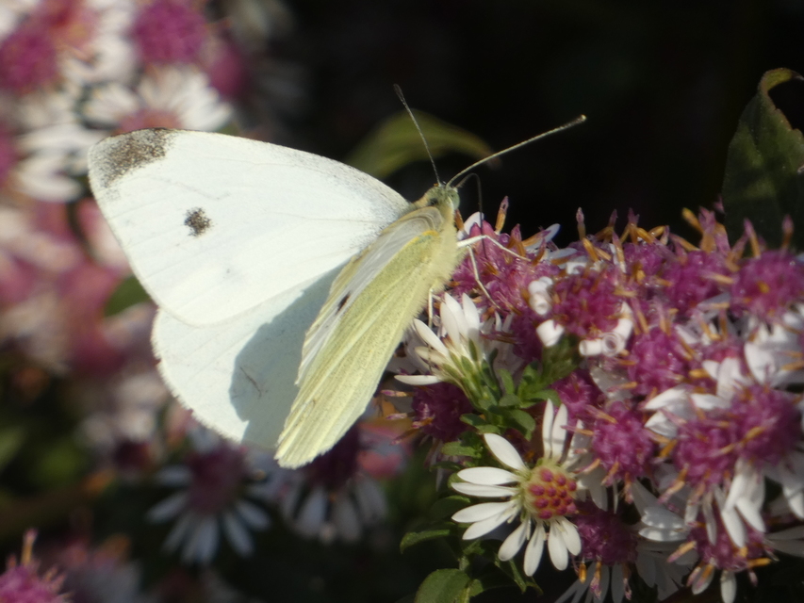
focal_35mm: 737
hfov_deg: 2.7
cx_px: 402
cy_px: 302
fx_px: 17120
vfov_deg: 2.0
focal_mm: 132.1
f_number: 5.6
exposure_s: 1/200
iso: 80
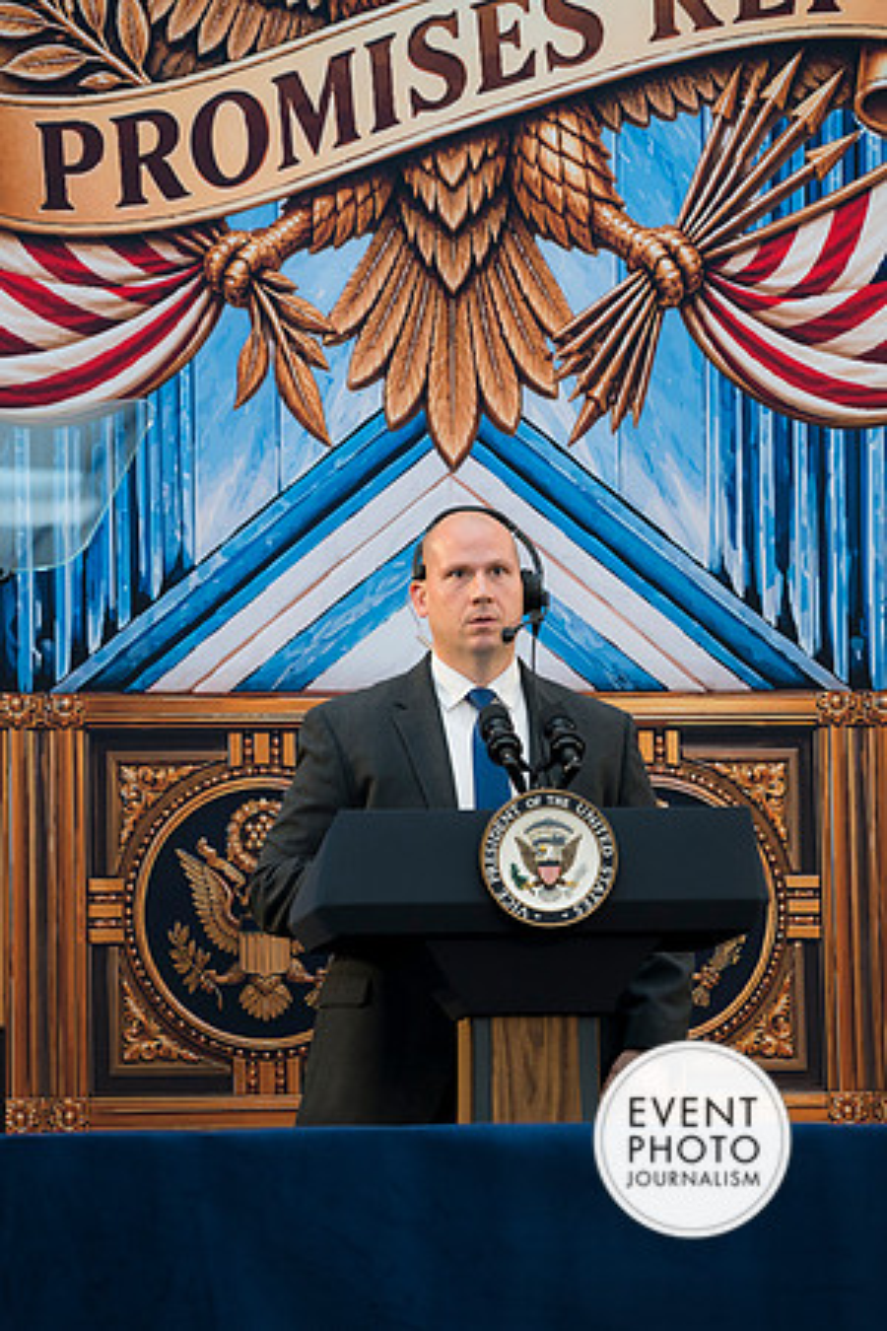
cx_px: 444
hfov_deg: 7.5
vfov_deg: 11.2
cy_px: 666
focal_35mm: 184
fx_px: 6800
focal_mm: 123
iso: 280
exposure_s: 1/200
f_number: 2.8
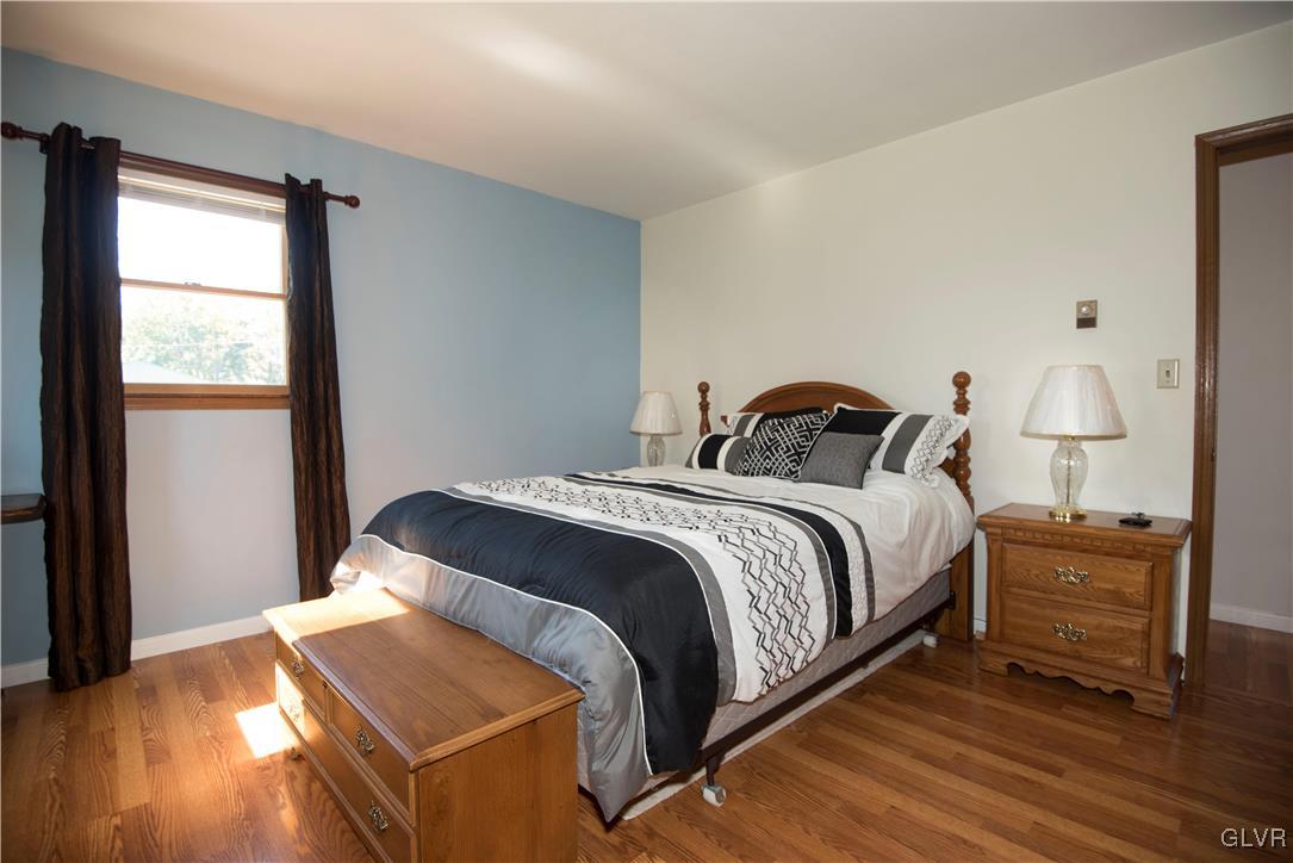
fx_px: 575
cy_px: 432
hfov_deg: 96.7
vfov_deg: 73.8
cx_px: 646
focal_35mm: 16
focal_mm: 16
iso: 500
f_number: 4
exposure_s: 1/60
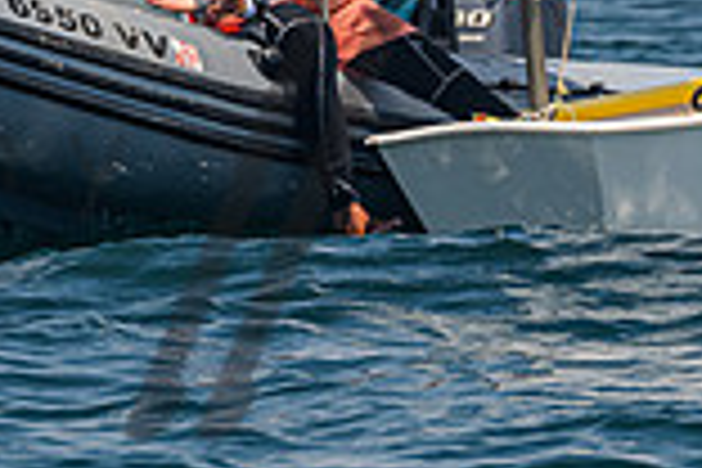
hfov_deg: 1.8
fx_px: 22150
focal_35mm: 1136
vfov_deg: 1.2
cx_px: -7
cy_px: -52
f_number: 8
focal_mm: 260
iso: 250
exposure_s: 1/1250
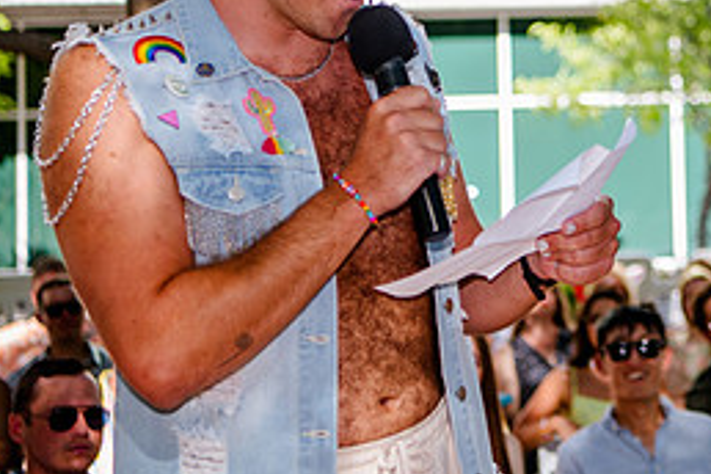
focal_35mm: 132
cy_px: 33
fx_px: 2607
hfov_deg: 15.2
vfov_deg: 10.3
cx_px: 736
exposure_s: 1/500
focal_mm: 55
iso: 200
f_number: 3.2
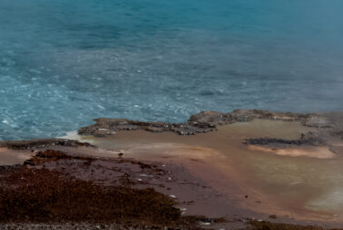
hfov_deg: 4.2
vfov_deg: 2.8
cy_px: 91
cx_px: 312
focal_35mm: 490
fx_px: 4676
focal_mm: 122
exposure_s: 1/4000
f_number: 4.2
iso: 200
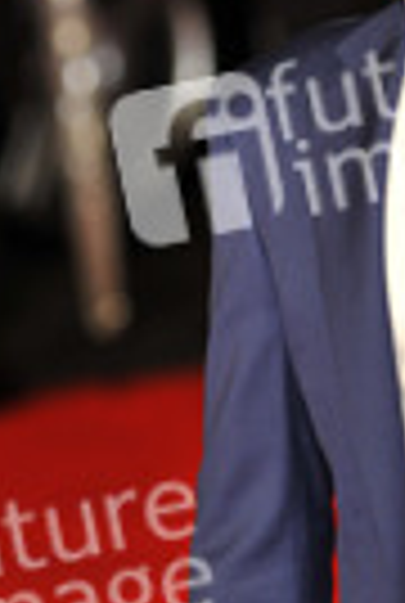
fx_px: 7739
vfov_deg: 4.5
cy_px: 364
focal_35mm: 461
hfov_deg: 3.0
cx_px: 475
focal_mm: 155
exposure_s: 1/250
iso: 1000
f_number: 4
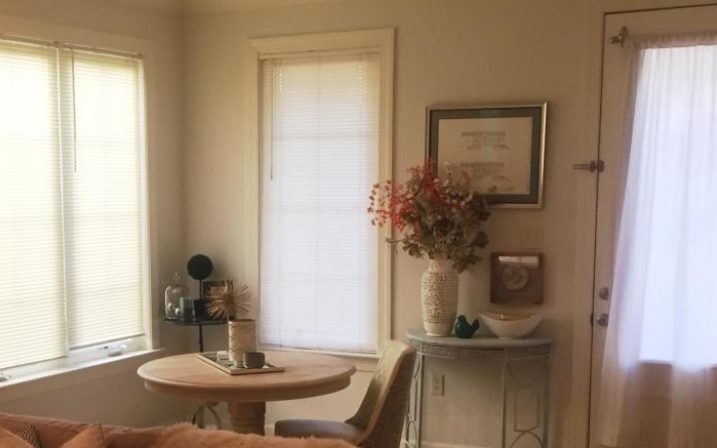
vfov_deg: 21.4
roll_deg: +0.9
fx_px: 1173
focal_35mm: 60
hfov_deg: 33.5
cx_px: 202
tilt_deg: -8.7
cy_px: 357
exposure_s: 1/30
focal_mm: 4.15
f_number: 2.2
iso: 40
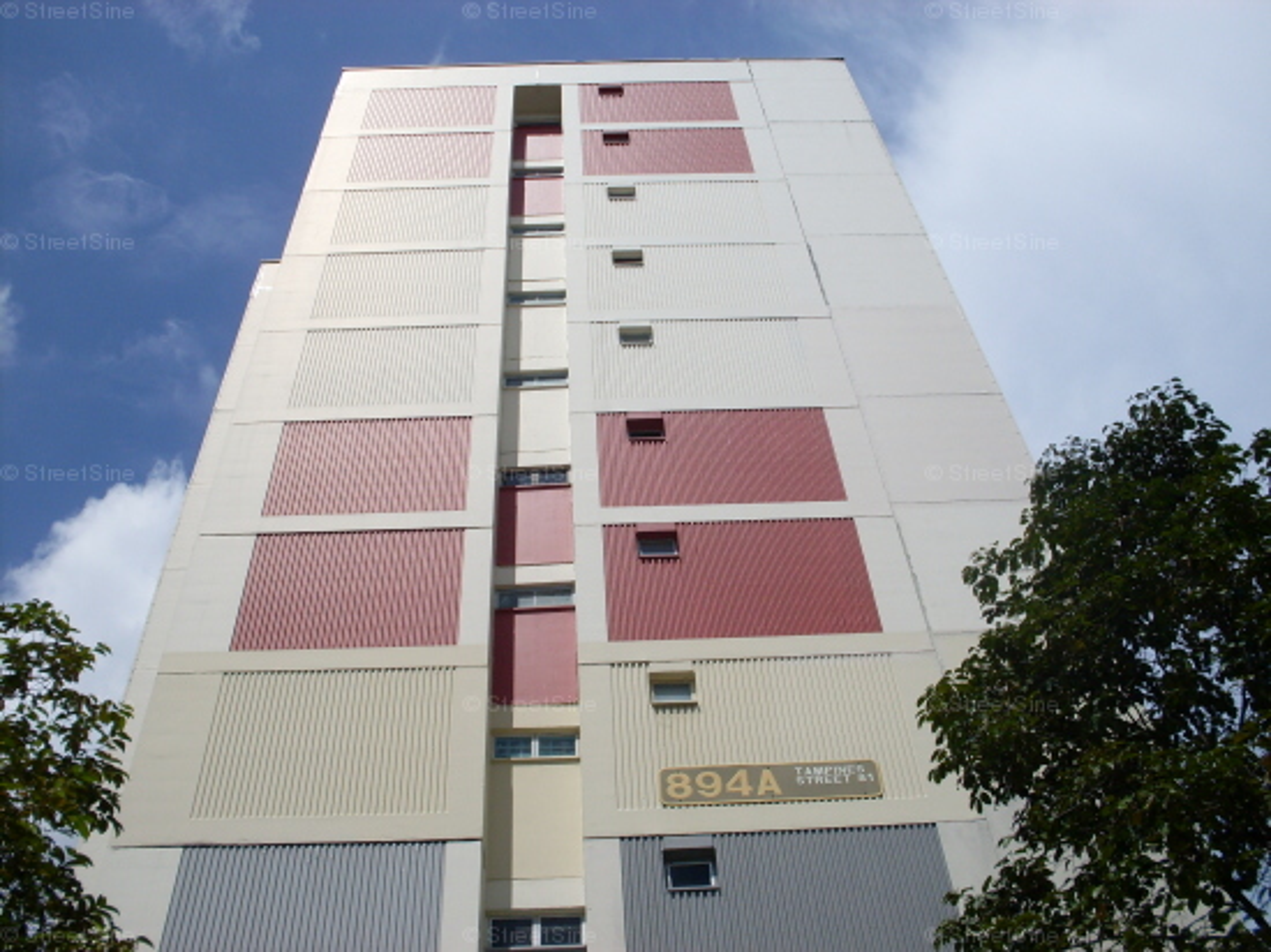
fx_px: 1395
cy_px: 476
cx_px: 636
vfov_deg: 37.7
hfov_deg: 49.0
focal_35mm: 38
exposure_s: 1/500
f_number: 8.4
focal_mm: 6.3
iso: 80
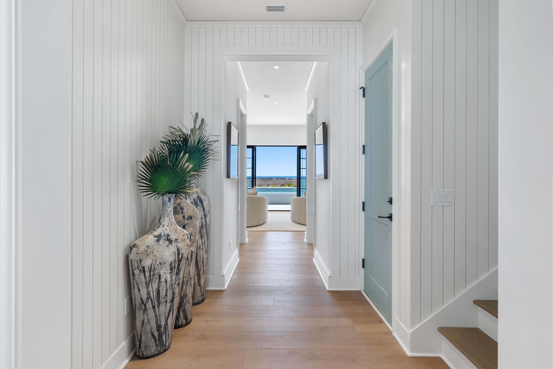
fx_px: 261
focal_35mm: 17
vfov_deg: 70.5
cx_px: 276
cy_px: 184
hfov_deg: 93.2
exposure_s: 1/4
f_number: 7.1
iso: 160
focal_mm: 17
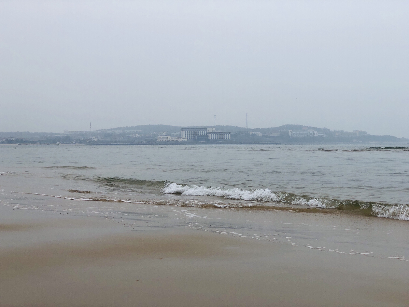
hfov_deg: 33.8
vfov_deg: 25.7
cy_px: 154
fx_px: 673
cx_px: 204
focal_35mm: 57
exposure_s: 1/906
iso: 20
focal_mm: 6.6
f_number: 2.8
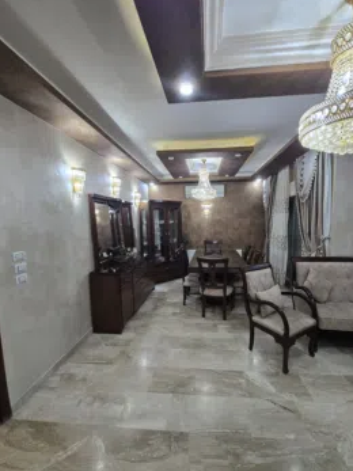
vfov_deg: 98.1
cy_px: 246
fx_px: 204
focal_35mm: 15
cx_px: 182
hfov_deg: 81.7
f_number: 2.2
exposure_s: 1/50
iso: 100
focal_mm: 1.7
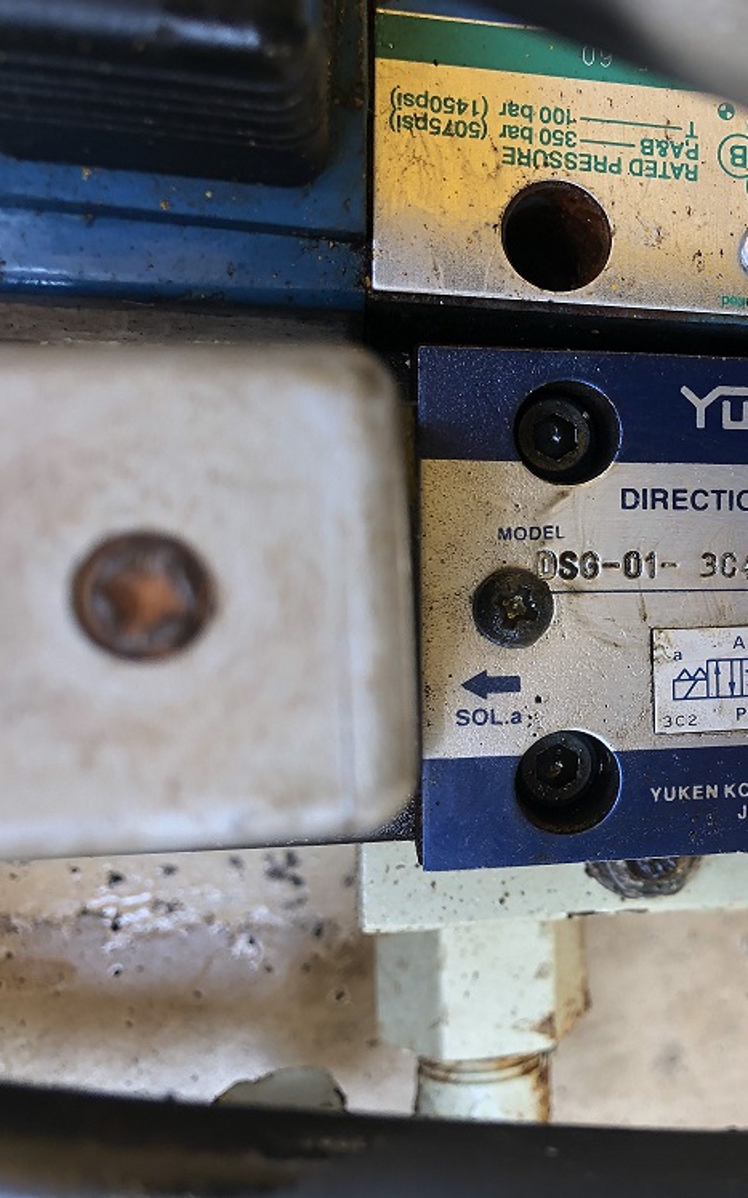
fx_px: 1306
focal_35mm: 40
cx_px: 786
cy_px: 594
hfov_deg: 29.4
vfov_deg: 49.3
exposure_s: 1/120
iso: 25
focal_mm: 4
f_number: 1.8
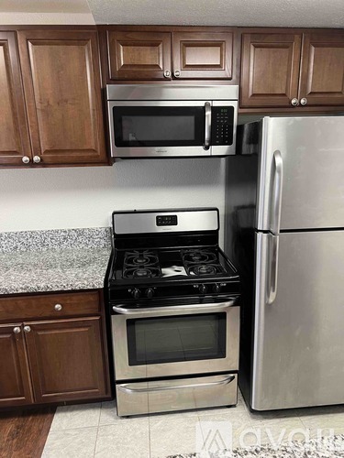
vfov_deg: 67.3
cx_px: 172
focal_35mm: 26
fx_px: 345
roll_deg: +1.0
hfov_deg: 53.1
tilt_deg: -16.1
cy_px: 229
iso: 125
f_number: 1.5
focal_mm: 5.7
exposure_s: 1/60
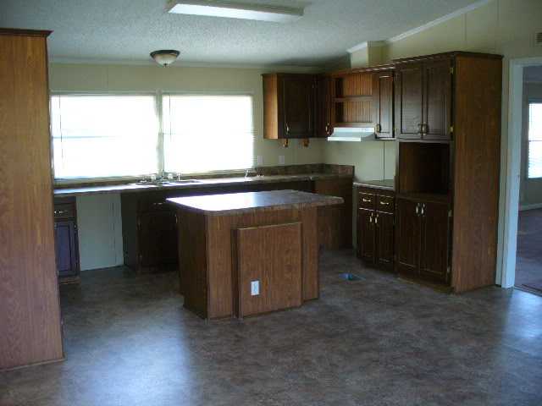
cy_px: 203
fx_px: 579
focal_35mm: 37
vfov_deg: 38.7
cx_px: 271
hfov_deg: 50.1
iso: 160
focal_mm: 6.1
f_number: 2.8
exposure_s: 1/30
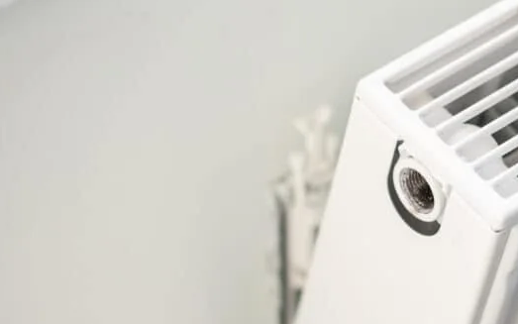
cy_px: 270
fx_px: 2810
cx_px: 545
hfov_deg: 10.4
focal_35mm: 199
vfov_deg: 6.6
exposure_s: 1/500
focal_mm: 85
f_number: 2.2
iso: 500
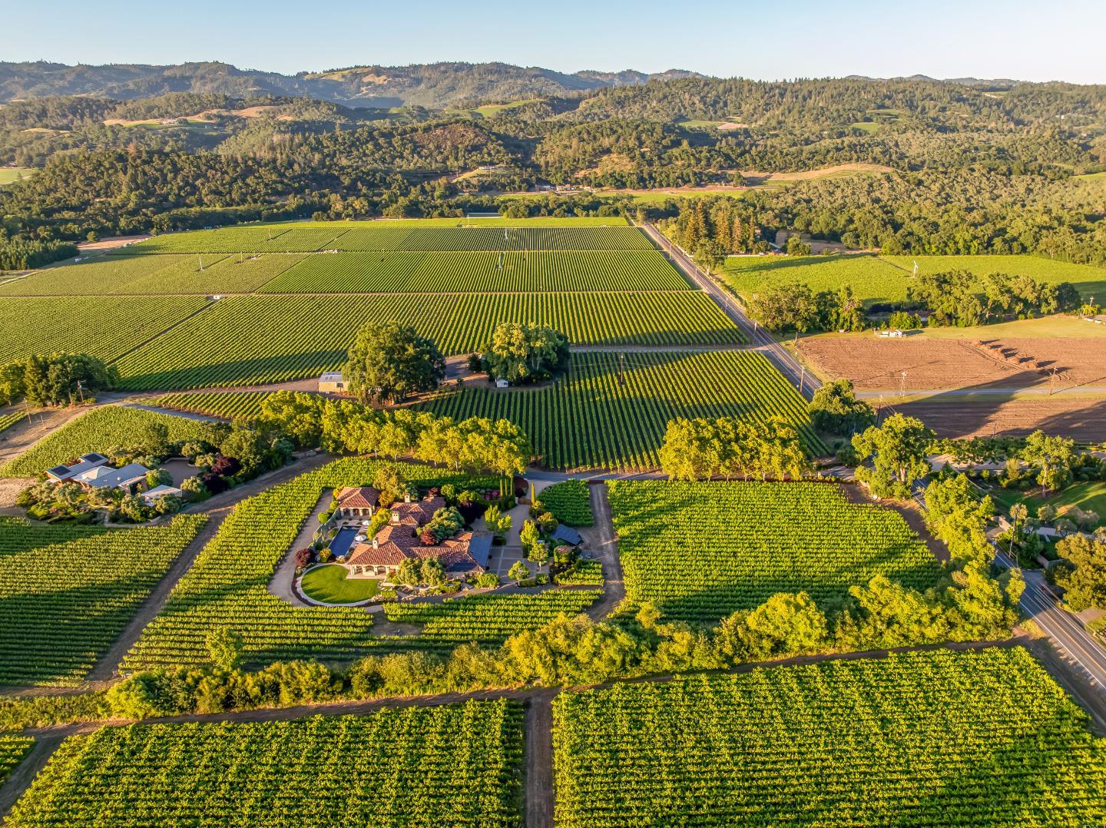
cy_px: 427
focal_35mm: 25
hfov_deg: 69.4
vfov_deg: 54.8
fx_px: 798
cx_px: 570
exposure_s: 1/1600
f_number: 2.8
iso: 400
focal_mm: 12.29
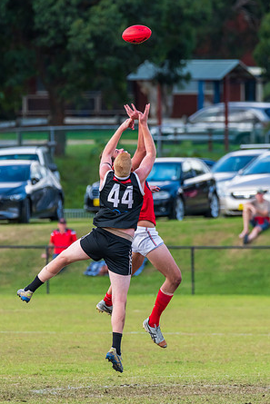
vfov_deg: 3.2
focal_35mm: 637
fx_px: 7160
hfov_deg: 2.2
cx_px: 134
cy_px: 201
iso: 800
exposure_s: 1/1250
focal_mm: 420
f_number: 6
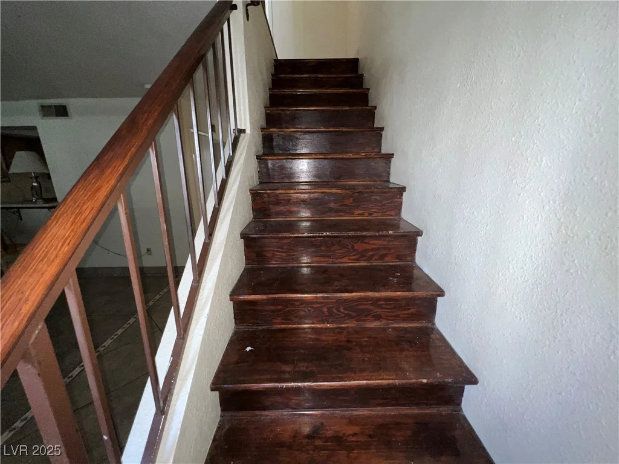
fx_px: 232
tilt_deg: -15.7
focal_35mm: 13
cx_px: 310
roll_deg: +0.8
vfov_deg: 89.9
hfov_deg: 106.2
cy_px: 232
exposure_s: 1/60
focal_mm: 1.57
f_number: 1.8
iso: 125
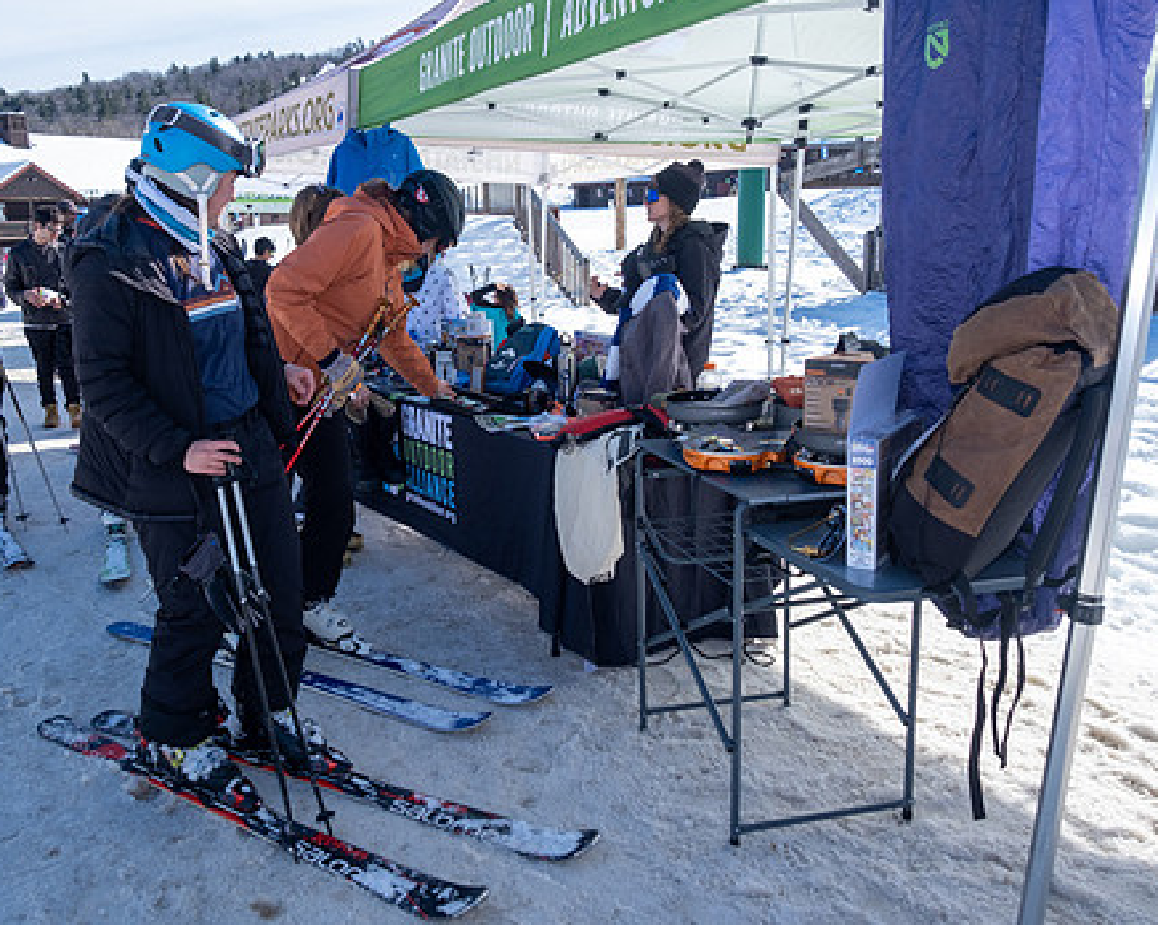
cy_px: 421
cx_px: 454
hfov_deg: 58.3
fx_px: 1027
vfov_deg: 48.4
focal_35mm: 30
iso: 320
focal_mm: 16
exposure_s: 1/1000
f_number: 5
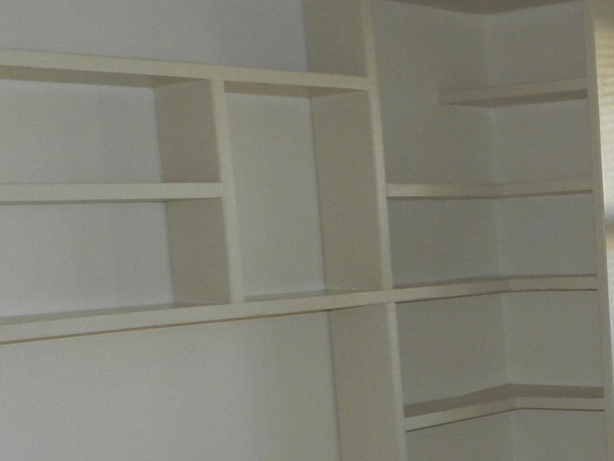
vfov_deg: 18.8
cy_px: 425
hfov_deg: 23.5
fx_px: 1366
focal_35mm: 77
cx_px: 699
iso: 200
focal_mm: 4
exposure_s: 1/30
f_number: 3.4
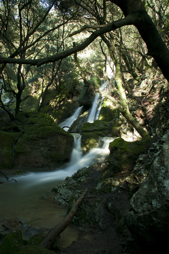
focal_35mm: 27
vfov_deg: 67.4
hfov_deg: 47.8
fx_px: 191
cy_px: 127
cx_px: 84
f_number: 11
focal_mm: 18
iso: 200
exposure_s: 197
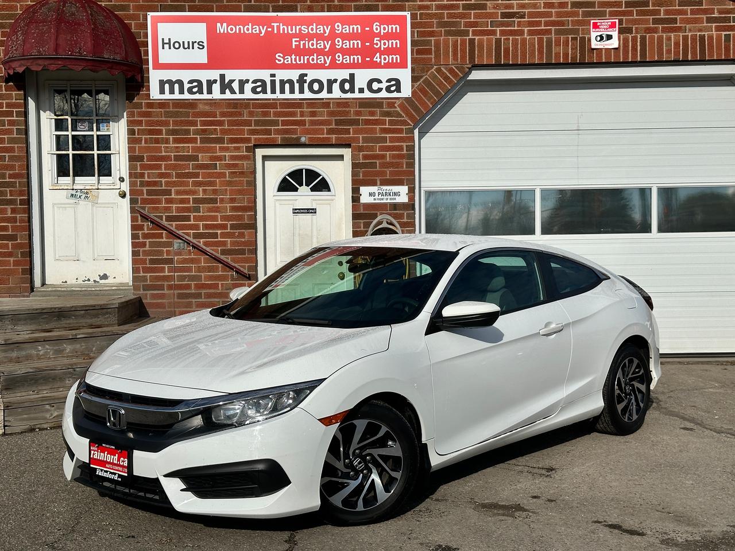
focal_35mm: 48
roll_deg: +1.4
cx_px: 368
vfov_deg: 30.3
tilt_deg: -2.1
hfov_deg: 39.7
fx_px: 1019
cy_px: 276
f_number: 1.78
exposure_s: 1/12048
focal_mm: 6.86
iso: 64
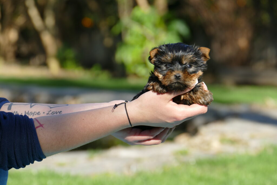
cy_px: 92
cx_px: 138
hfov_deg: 8.9
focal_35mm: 230
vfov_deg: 6.0
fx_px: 1770
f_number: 4
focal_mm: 84.07
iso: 125
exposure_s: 1/500
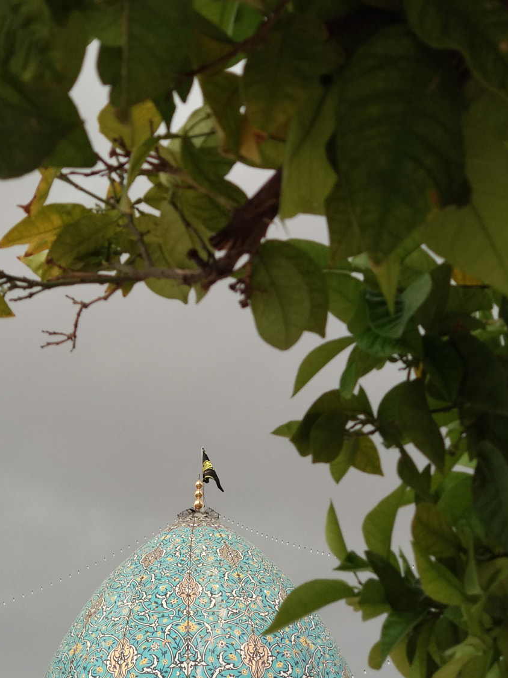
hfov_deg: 19.9
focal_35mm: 74
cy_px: 294
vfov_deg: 26.3
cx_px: 212
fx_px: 1448
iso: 100
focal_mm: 5.99
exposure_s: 1/350
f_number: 2.6
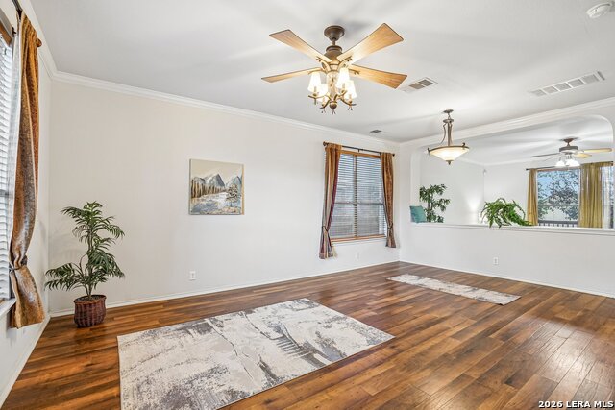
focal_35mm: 16
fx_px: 273
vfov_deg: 73.8
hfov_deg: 96.7
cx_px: 308
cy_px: 205
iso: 400
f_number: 8
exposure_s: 1/5
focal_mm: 16
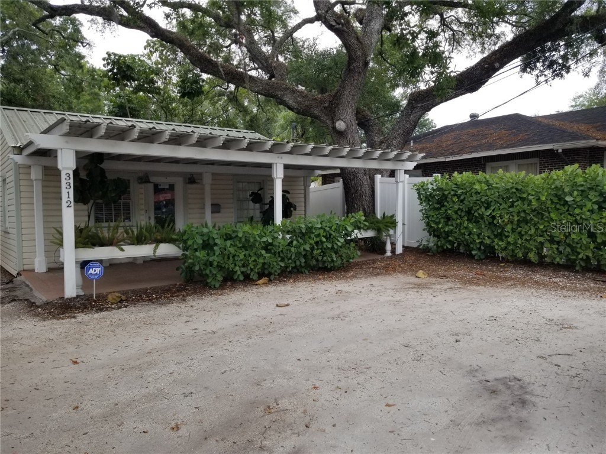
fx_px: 455
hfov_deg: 67.3
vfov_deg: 53.1
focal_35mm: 26
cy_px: 227
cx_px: 303
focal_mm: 4.3
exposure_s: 1/890
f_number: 1.7
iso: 50
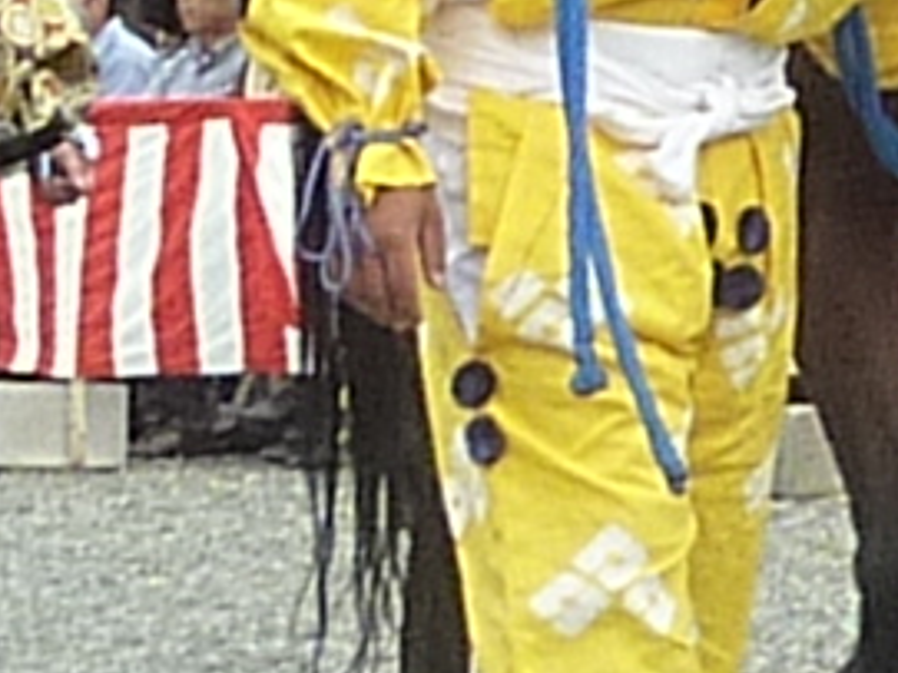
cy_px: -428
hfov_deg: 5.0
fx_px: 9983
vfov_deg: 3.8
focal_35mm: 385
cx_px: 2005
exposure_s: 1/250
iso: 125
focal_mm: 4.7
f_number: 4
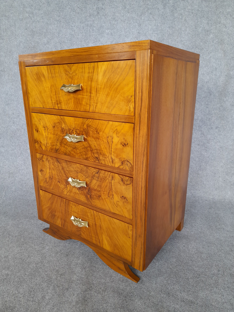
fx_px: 225
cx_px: 117
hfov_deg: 54.9
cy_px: 156
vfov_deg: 69.4
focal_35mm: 25
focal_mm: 4.6
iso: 160
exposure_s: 1/50
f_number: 2
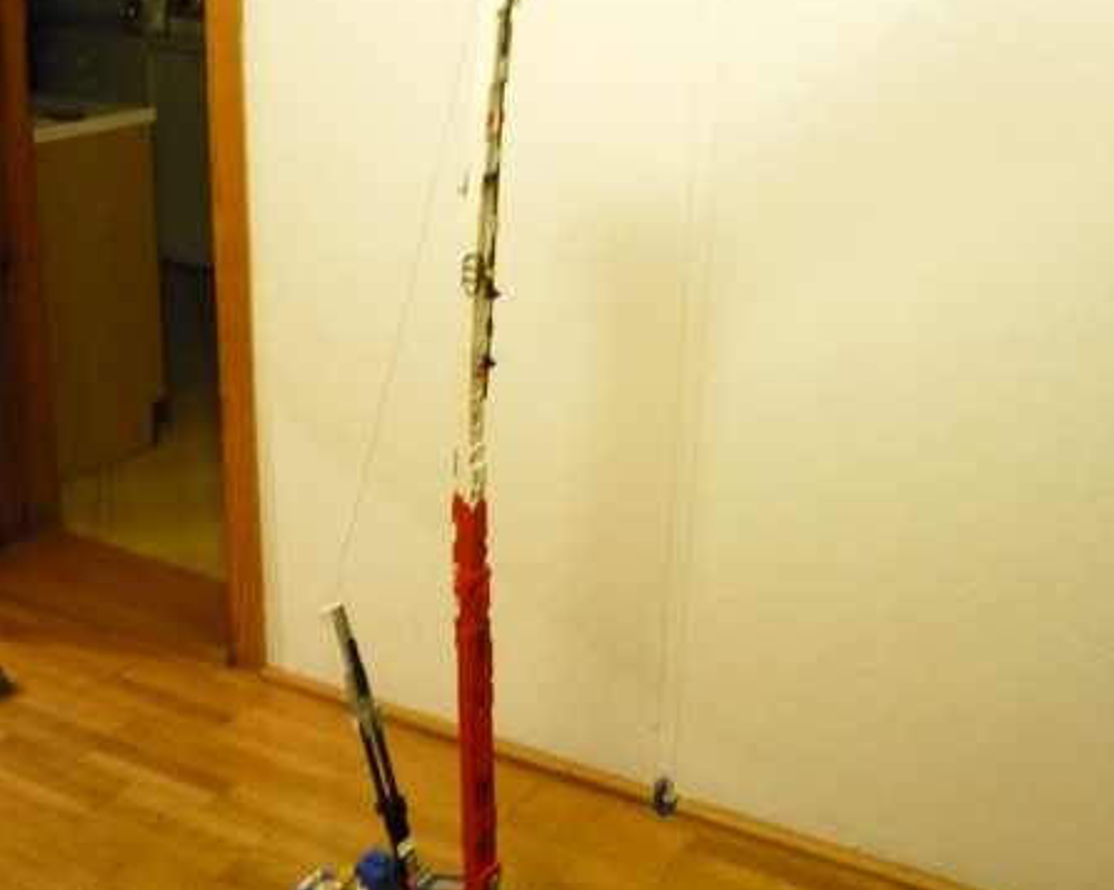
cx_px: 559
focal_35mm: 46
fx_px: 1515
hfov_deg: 40.4
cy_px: 372
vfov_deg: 32.6
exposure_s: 1/4
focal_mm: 5.8
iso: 400
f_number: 2.8
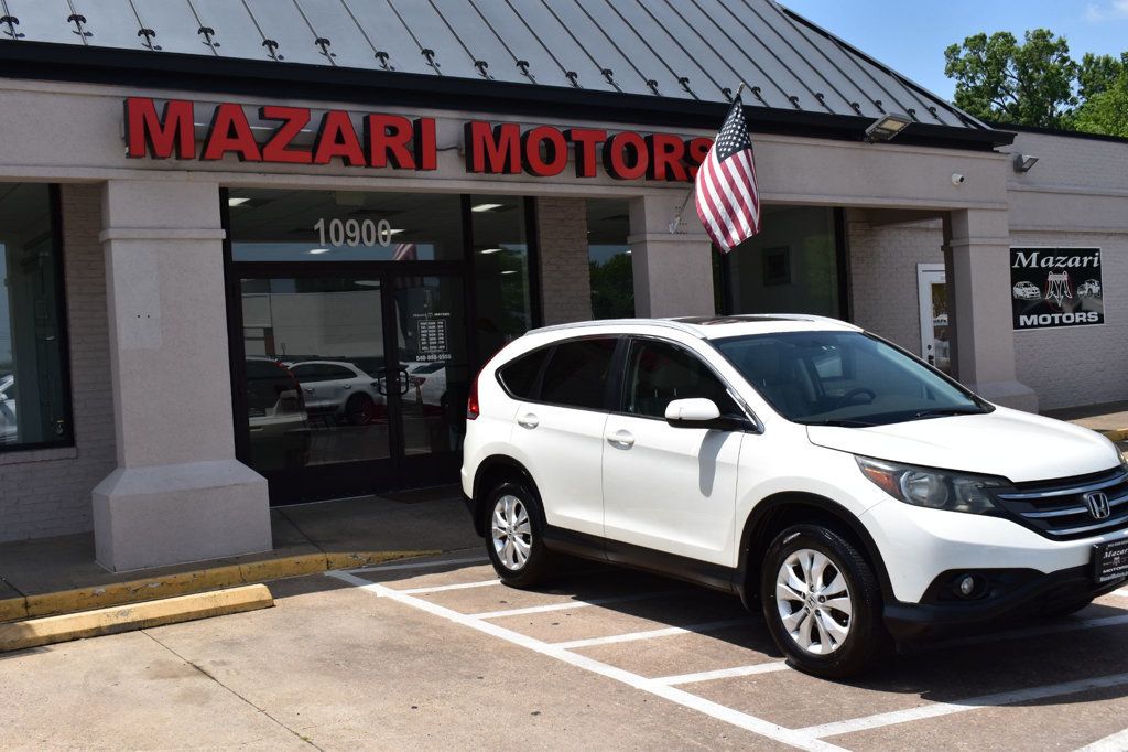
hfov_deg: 51.3
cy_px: 376
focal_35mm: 38
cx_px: 564
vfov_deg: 35.5
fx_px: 1175
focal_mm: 25
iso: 250
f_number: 11
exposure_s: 1/500
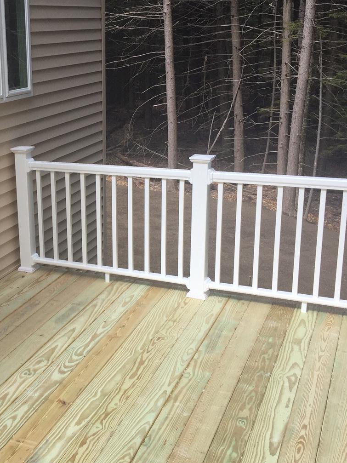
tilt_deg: -16.8
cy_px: 221
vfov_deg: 40.4
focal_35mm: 47
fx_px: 628
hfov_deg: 29.5
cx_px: 29
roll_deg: +3.2
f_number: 2.2
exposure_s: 1/791
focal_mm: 4.15
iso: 32
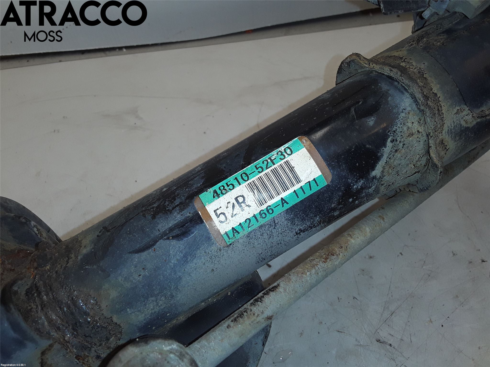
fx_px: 396
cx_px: 245
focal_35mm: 28
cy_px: 184
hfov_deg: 63.4
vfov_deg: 49.7
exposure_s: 1/195
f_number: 1.9
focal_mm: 2.91
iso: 40
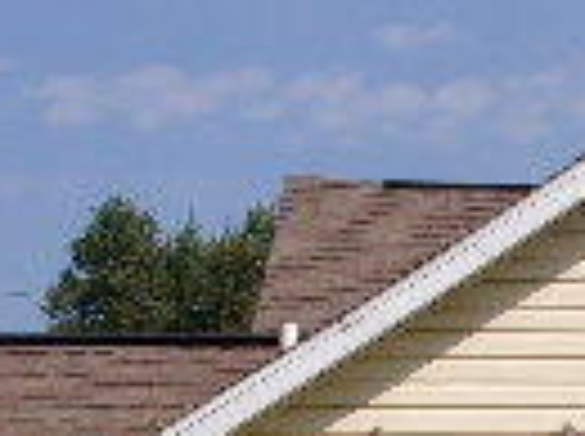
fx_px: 2328
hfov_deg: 13.8
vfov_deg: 10.5
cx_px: 742
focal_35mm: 138
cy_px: 575
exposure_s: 1/160
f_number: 10.8
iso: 80
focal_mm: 5.1
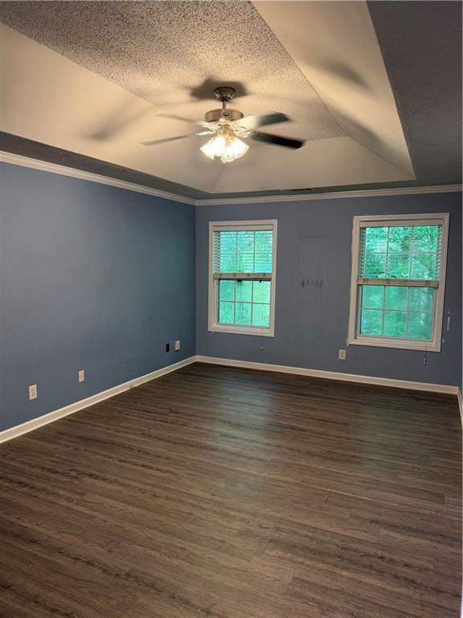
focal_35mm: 24
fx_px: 428
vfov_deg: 71.6
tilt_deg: -7.2
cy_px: 309
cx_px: 232
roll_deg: +0.0
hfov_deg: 56.8
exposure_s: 1/60
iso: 160
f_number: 1.78
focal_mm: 6.76
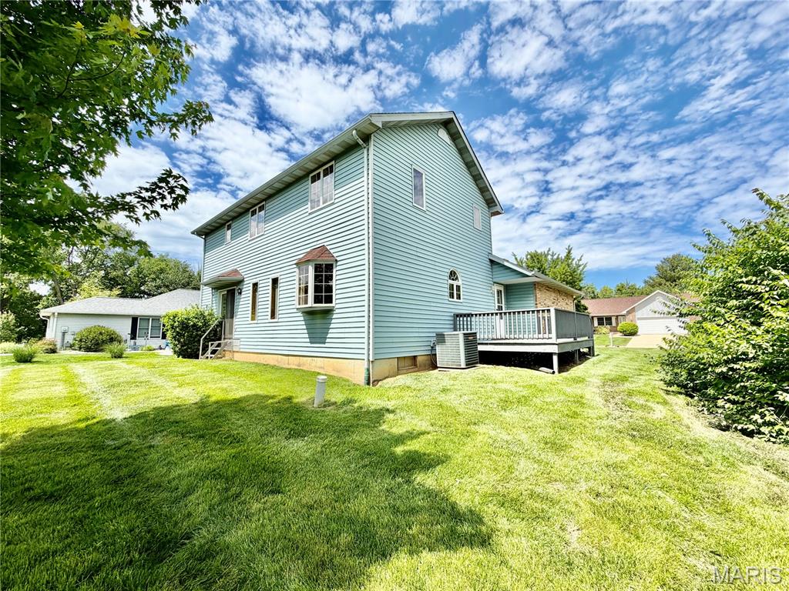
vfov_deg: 85.7
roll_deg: +0.6
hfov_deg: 102.1
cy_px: 296
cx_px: 394
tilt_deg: +7.4
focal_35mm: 14
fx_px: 319
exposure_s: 1/1001
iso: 20
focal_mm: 2.22
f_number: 2.2
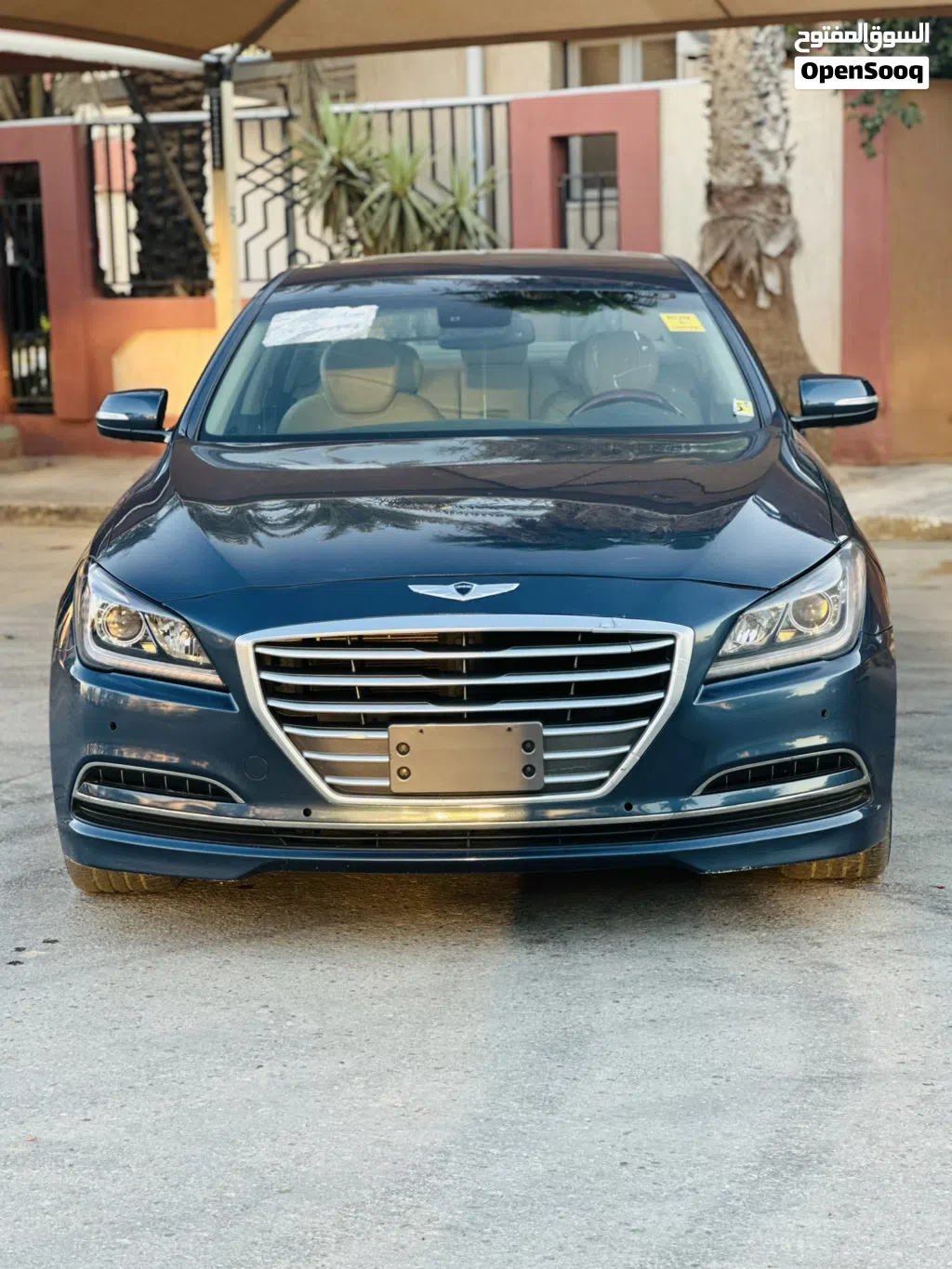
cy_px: 634
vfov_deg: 25.3
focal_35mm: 77
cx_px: 476
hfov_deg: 19.1
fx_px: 2823
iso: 125
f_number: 2.8
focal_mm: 9
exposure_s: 1/121
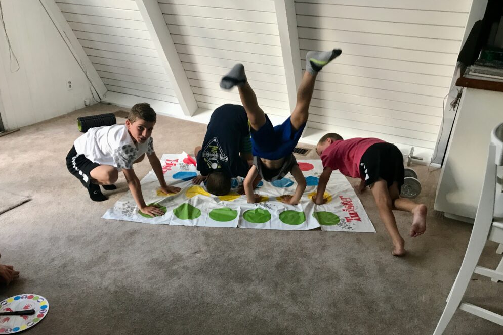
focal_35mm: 30
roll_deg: -2.1
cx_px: 255
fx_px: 419
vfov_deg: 43.5
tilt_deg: -26.9
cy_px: 190
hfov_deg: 61.9
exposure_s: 1/15
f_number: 1.8
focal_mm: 3.99
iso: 50
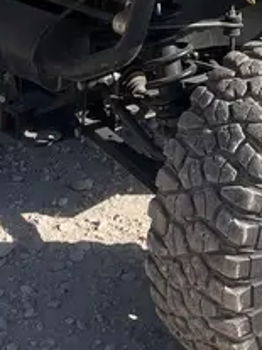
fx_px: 929
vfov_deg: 18.3
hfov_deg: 16.0
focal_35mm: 92
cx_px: 201
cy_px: -214
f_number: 1.6
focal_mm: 5.1
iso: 50
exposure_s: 1/2632
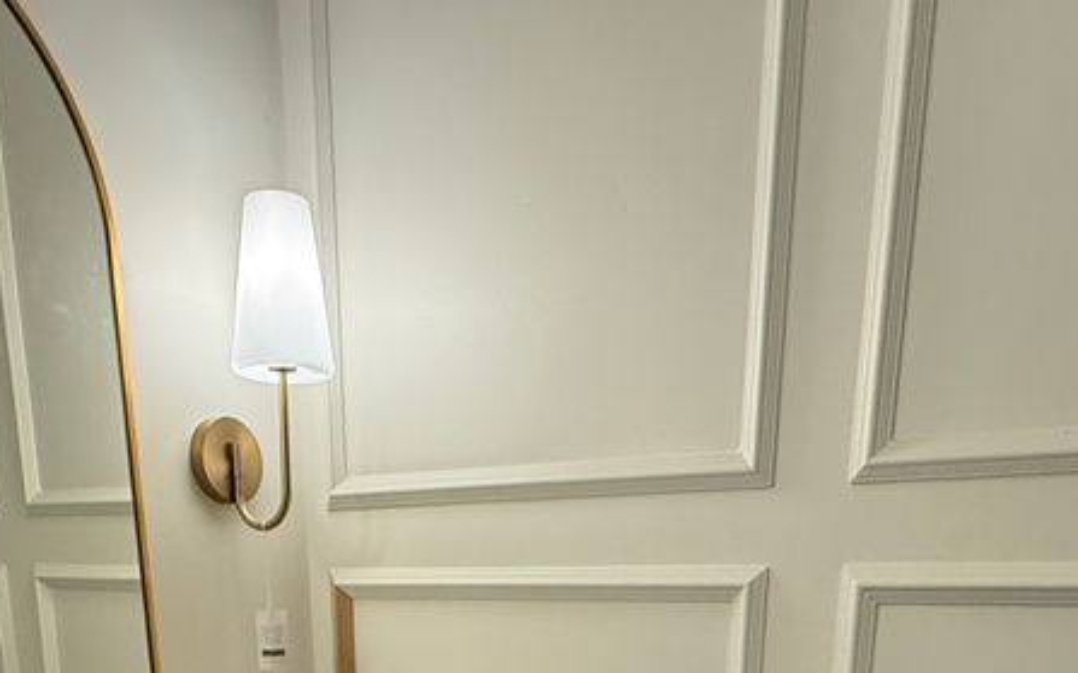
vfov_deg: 30.4
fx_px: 999
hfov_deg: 56.7
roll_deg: +1.2
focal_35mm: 34
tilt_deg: -15.2
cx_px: 511
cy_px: 849
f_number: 2.2
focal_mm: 2.22
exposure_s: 1/120
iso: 250
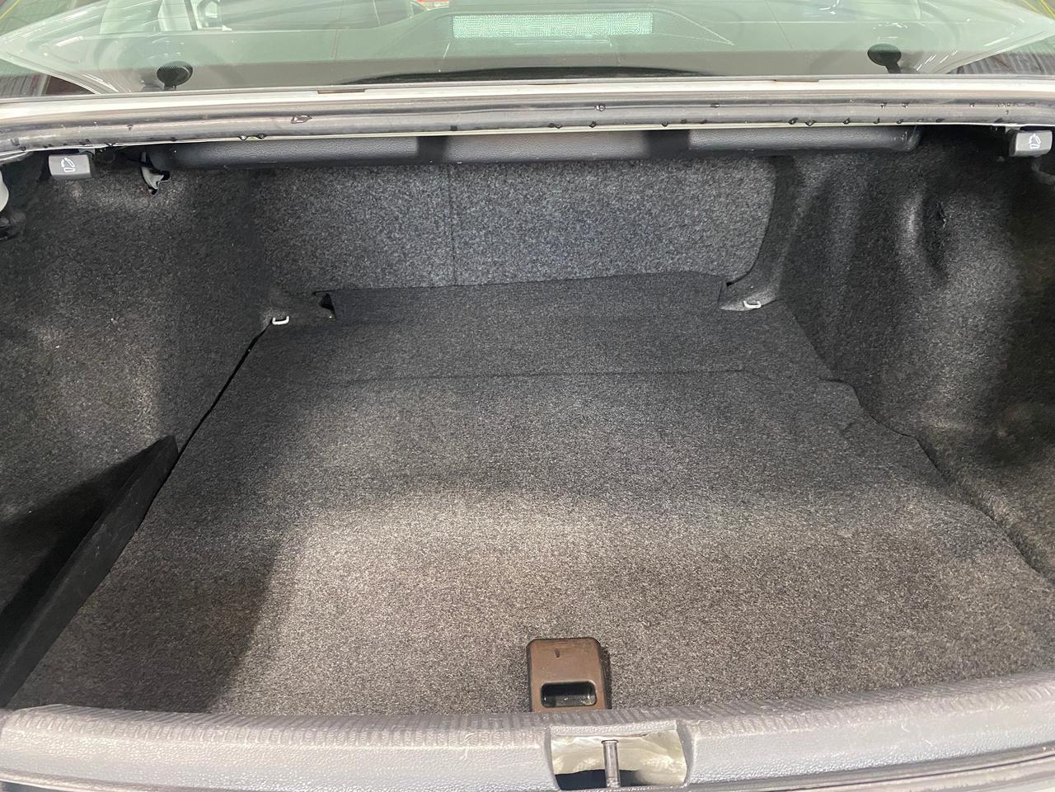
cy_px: 396
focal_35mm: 26
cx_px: 528
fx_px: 792
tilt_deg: -26.3
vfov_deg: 53.1
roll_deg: +0.6
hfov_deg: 67.3
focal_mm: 4.25
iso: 500
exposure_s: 1/40
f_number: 1.8
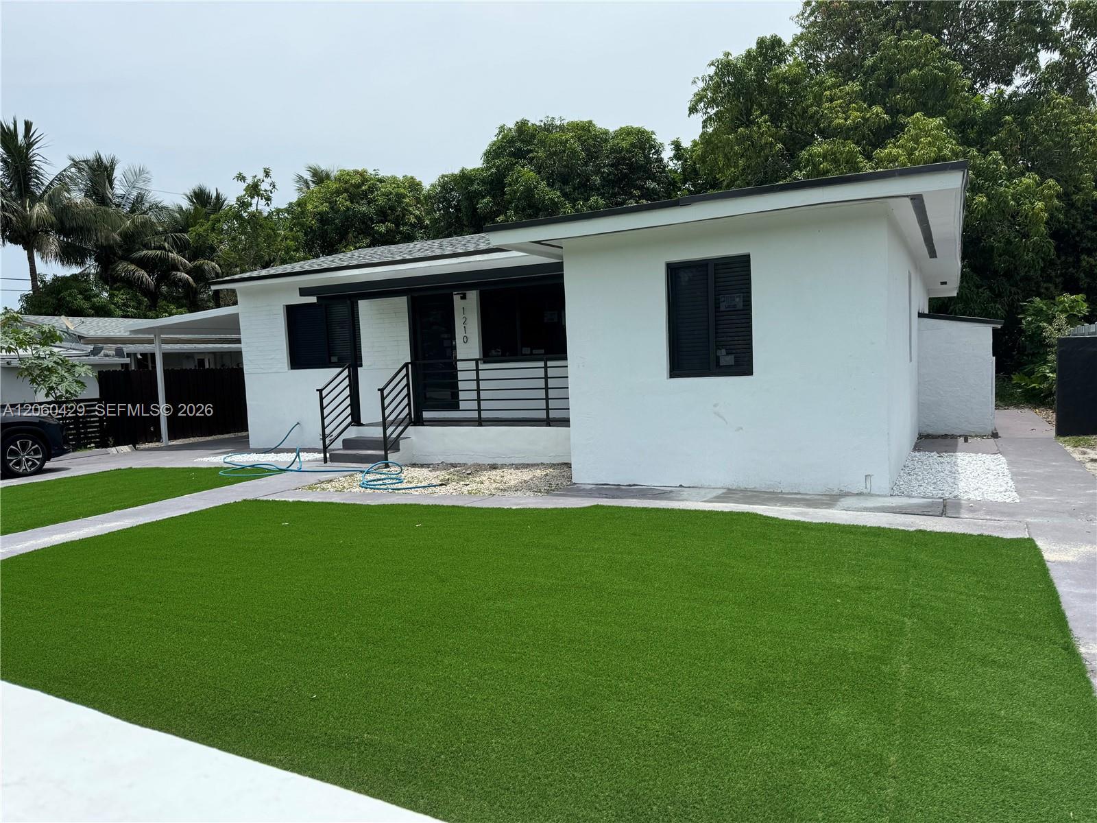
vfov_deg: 56.8
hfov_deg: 71.6
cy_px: 412
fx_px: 761
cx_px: 548
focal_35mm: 24
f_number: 1.78
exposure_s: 1/5348
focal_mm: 6.76
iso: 80
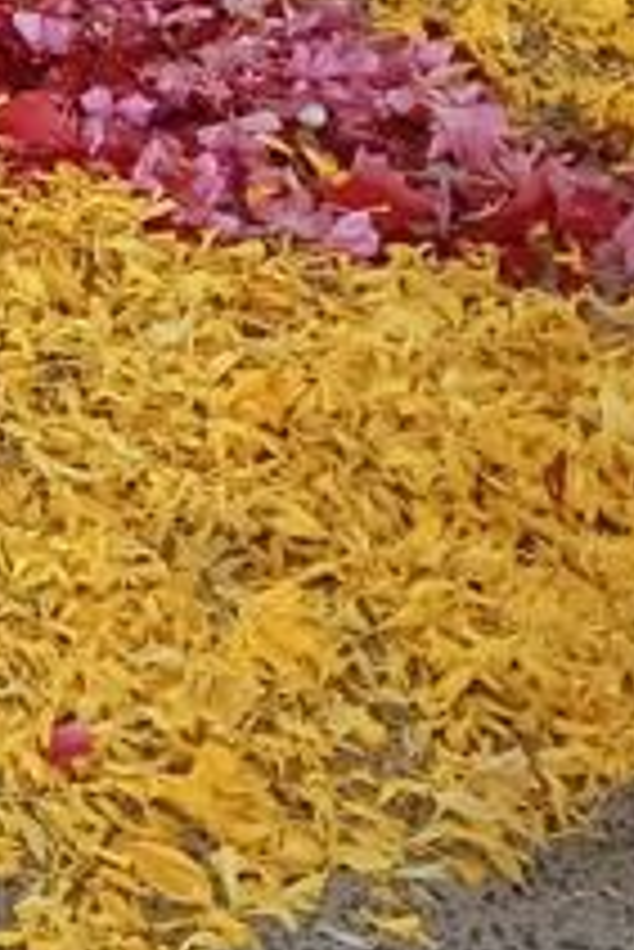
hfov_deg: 8.3
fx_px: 3587
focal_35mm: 136
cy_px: -689
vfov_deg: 13.7
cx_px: -1389
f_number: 1.8
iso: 500
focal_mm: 3.98
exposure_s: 1/100
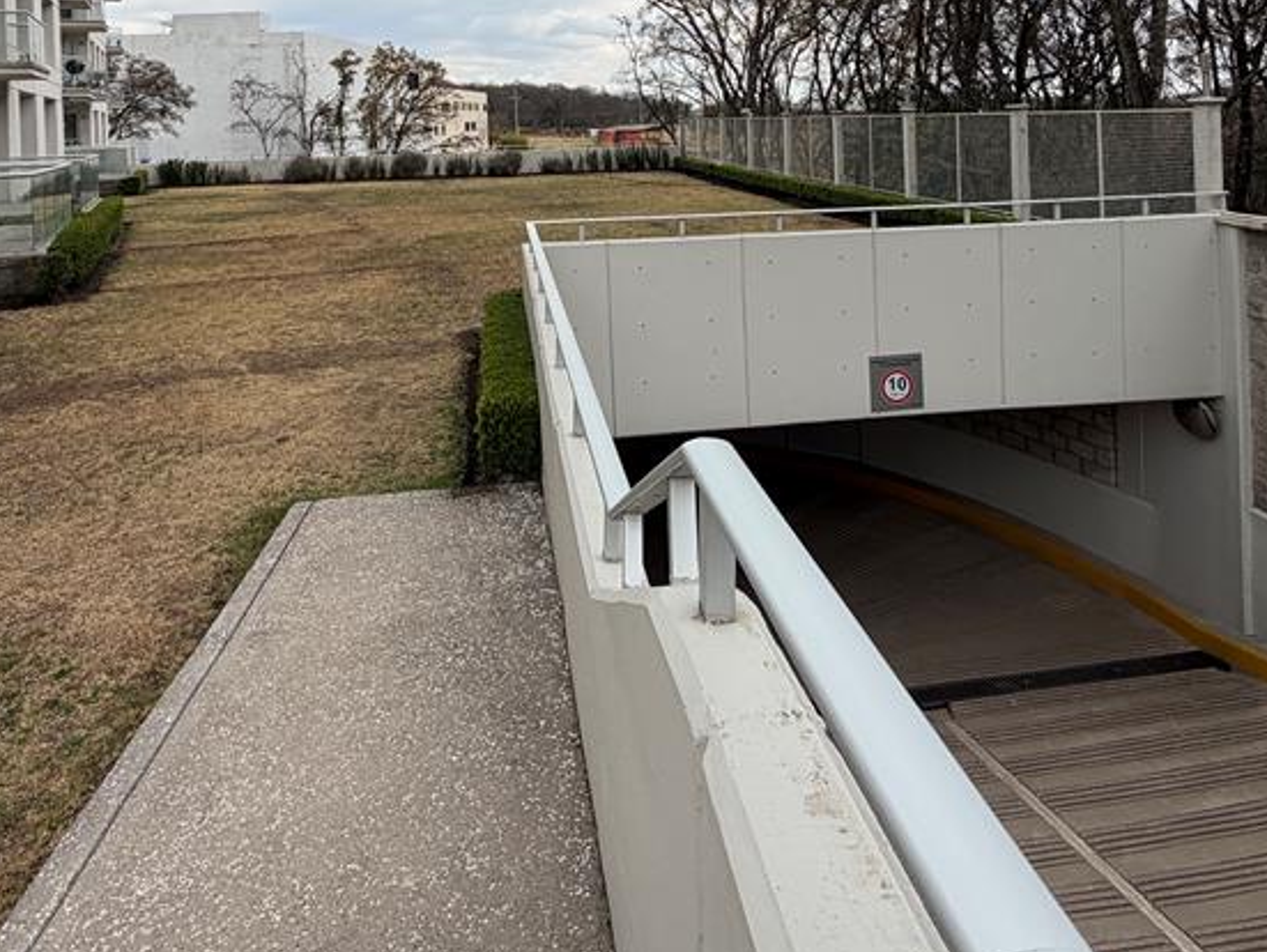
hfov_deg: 67.3
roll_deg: +1.2
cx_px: 614
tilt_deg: -0.2
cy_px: 120
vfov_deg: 48.3
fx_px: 952
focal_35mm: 26
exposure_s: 1/506
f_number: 2.2
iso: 40
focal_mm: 2.22
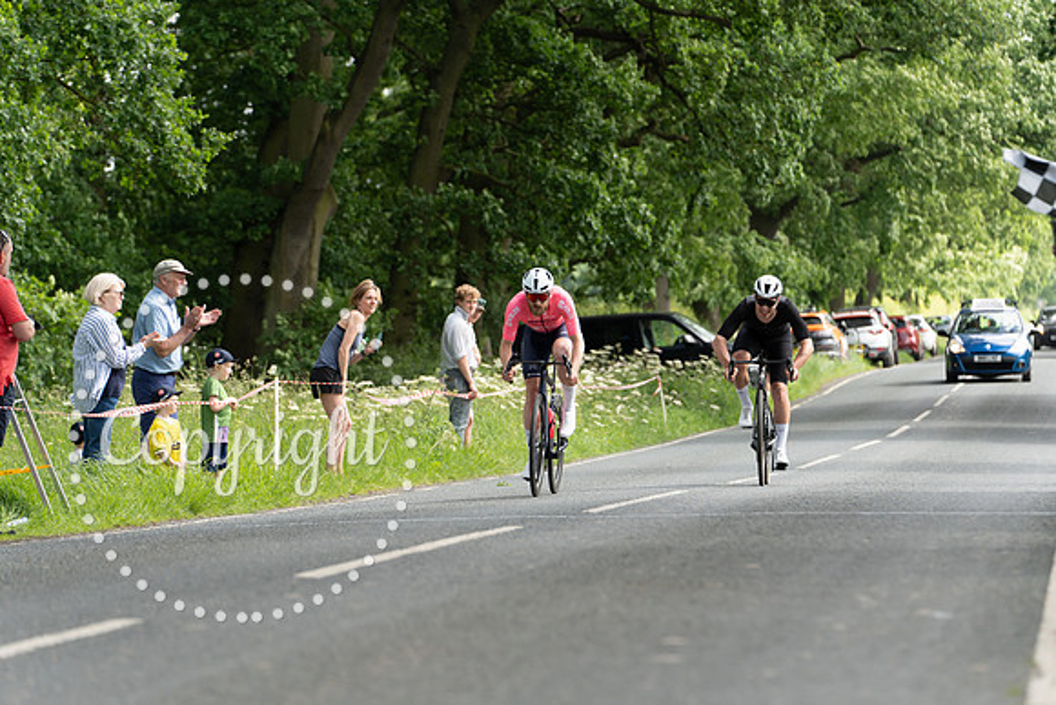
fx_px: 4548
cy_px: 352
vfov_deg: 8.9
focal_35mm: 155
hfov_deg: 13.2
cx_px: 528
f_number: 4
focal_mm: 155
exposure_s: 1/1000
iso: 250
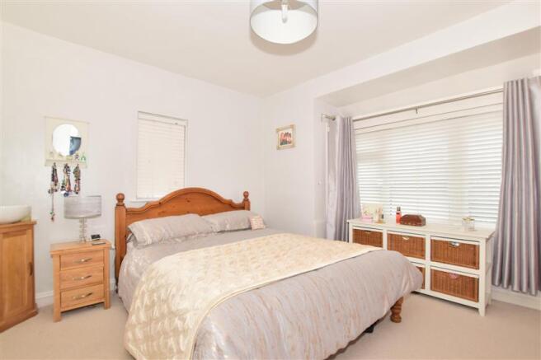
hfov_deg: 100.4
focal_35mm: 15
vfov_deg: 77.3
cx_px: 270
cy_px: 180
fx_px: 225
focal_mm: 10
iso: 500
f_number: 6.3
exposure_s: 1/100
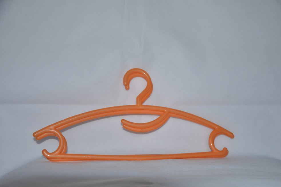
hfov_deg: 38.2
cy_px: 93
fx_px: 406
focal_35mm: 52
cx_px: 143
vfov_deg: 26.0
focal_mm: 34
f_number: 4.2
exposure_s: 1/60
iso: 800
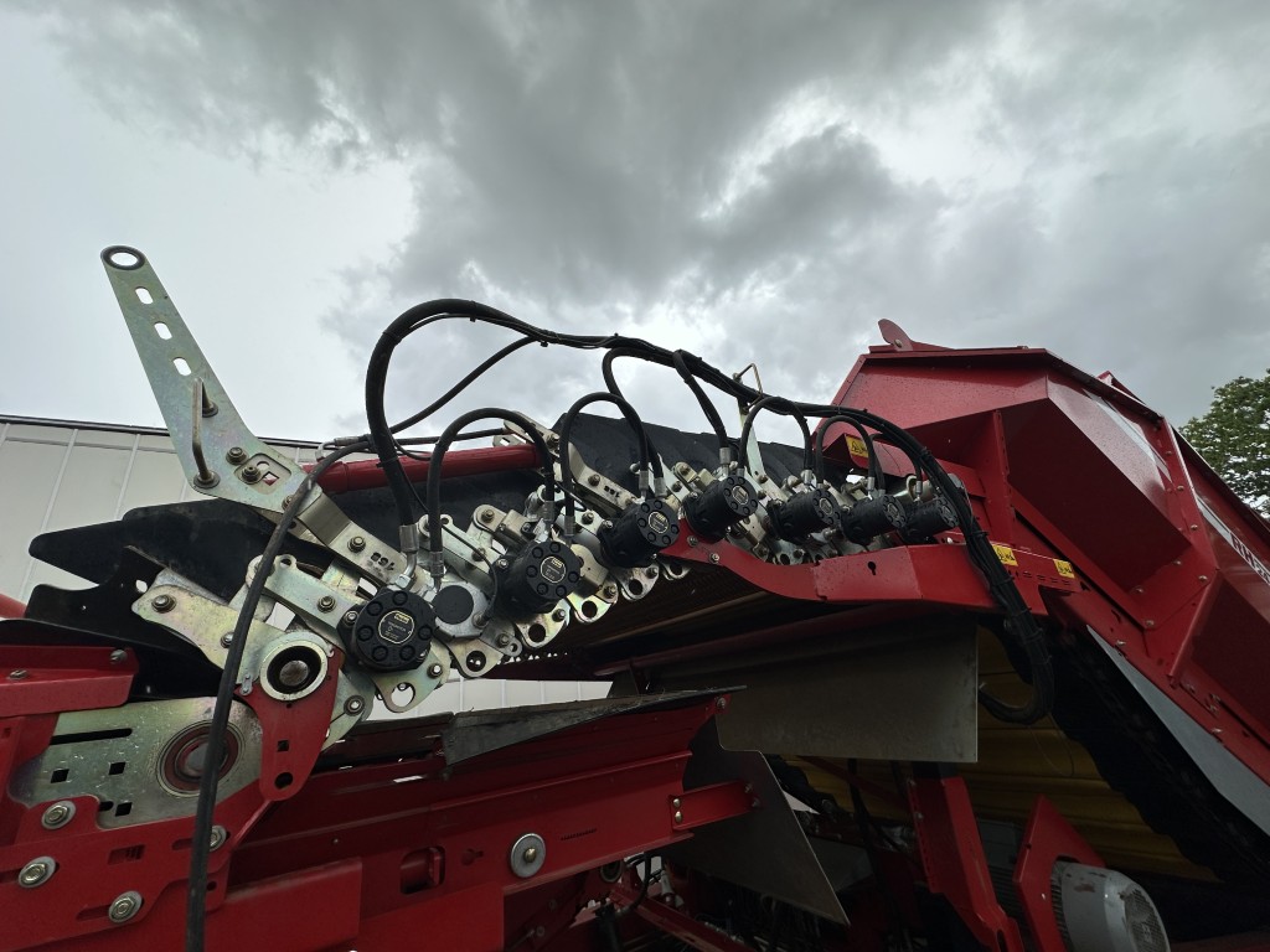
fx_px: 514
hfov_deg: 102.1
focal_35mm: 14
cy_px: 476
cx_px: 635
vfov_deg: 85.7
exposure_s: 1/1233
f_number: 2.2
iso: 40
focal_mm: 2.22
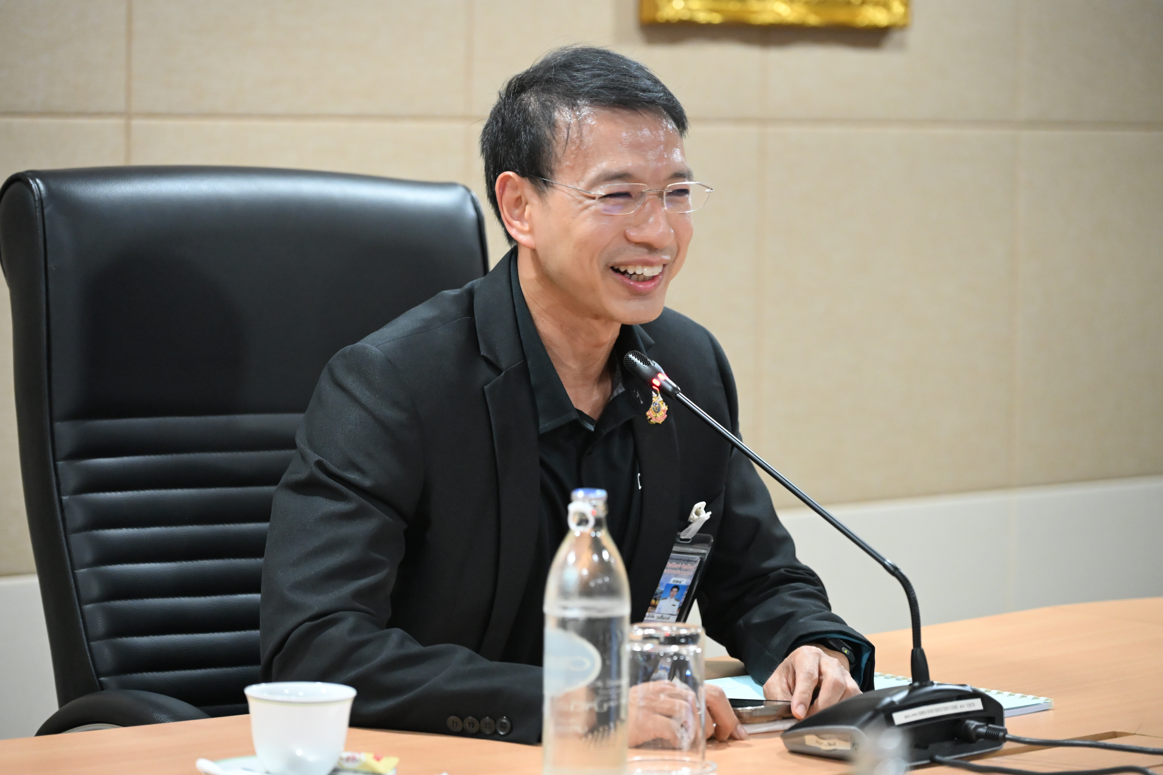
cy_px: 388
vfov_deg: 11.9
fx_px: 3715
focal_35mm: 115
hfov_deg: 17.8
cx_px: 582
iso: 6400
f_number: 4
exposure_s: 1/160
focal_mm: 115
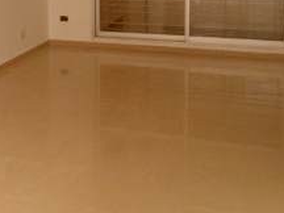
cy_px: 4
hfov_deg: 25.6
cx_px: 37
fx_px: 607
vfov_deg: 19.4
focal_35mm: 74
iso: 80
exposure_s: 1/60
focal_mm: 4.5
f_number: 2.5
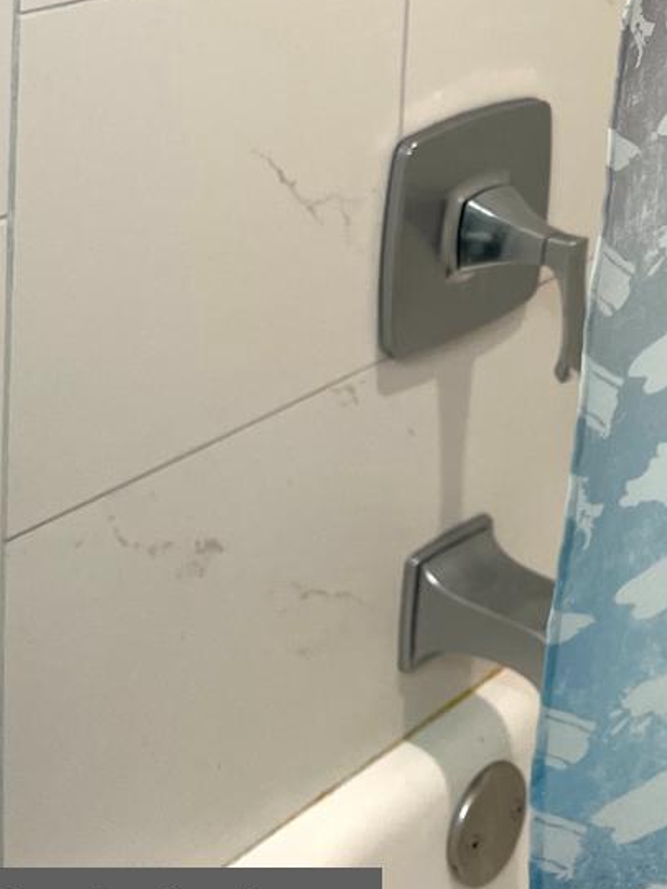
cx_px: 919
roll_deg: -3.7
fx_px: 1901
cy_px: -262
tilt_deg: -5.2
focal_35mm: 74
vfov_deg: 23.4
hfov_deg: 18.2
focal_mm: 4.2
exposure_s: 1/60
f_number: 1.6
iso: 64
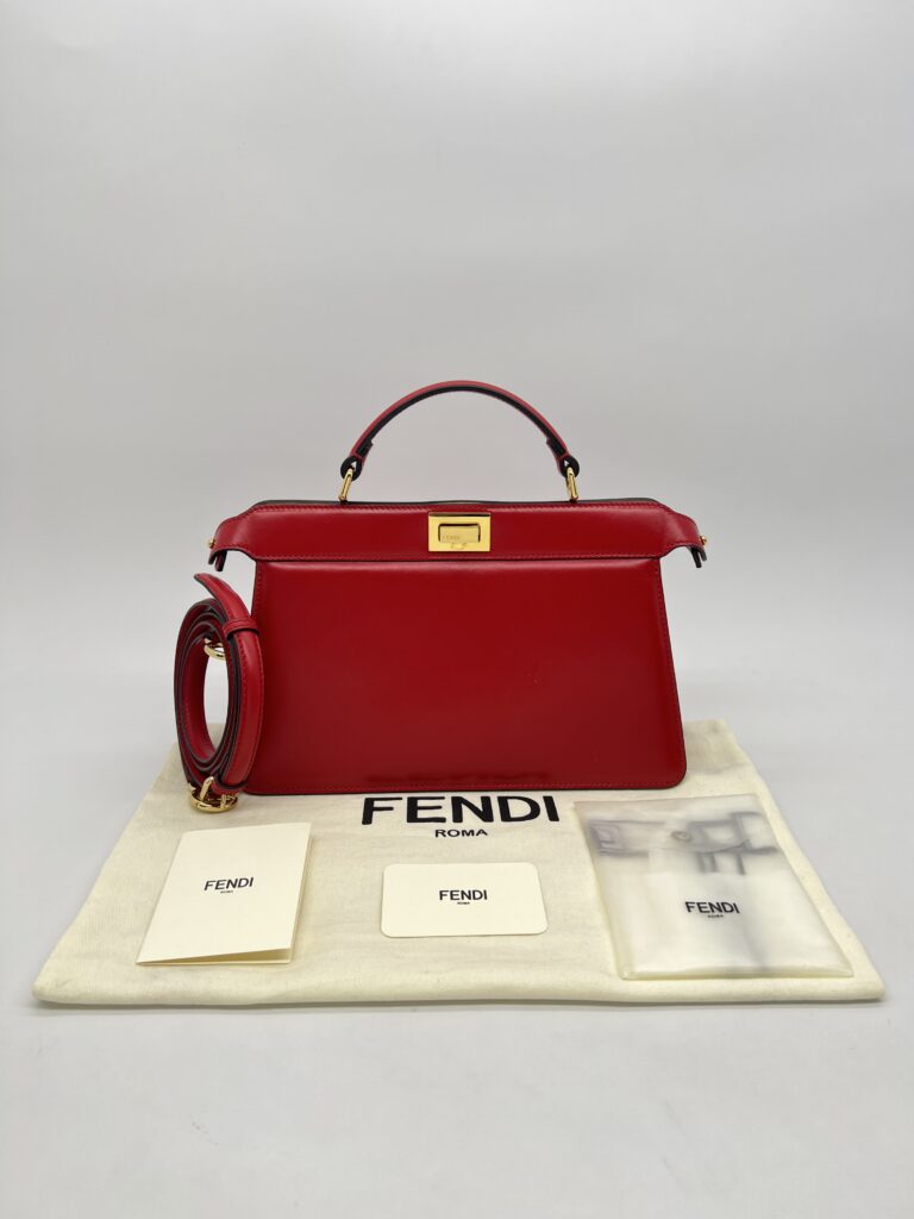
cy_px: 610
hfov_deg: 53.1
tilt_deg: -18.6
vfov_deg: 67.3
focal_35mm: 26
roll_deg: -0.5
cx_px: 457
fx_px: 915
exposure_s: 1/177
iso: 40
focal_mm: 5.7
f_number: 1.5
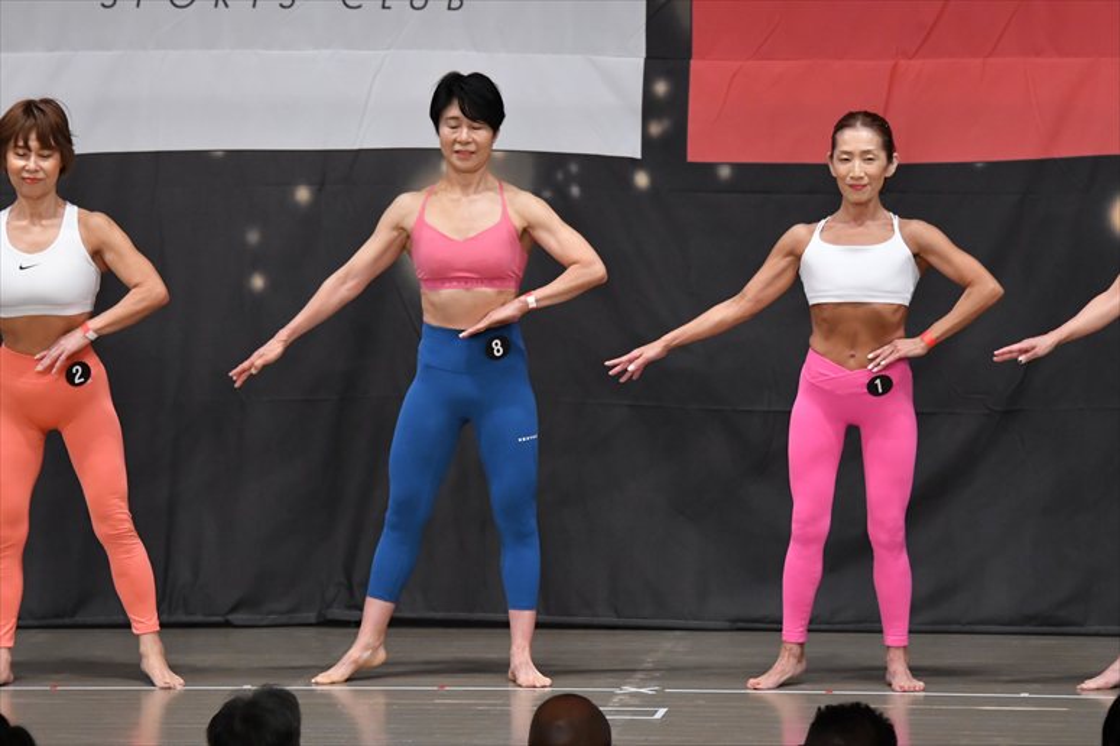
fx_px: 6997
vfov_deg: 6.1
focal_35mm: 225
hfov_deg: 9.2
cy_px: 373
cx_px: 560
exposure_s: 1/400
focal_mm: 150
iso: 4000
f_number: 5.6
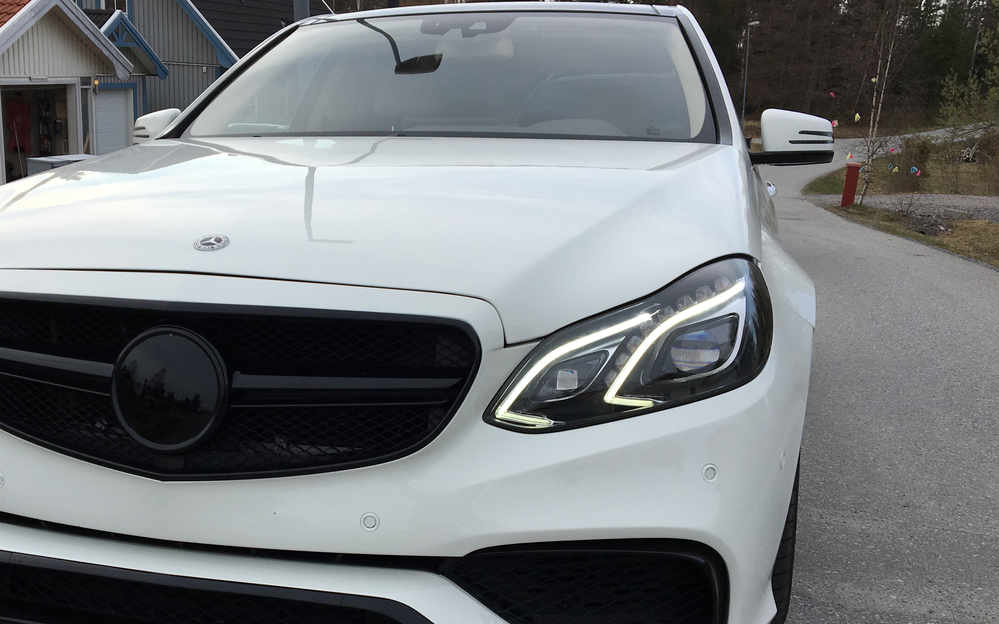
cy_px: 421
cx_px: 377
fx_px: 1089
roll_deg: -3.5
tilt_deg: -18.6
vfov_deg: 31.7
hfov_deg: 48.8
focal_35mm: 40
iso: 25
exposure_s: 1/1099
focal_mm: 4.15
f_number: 2.2
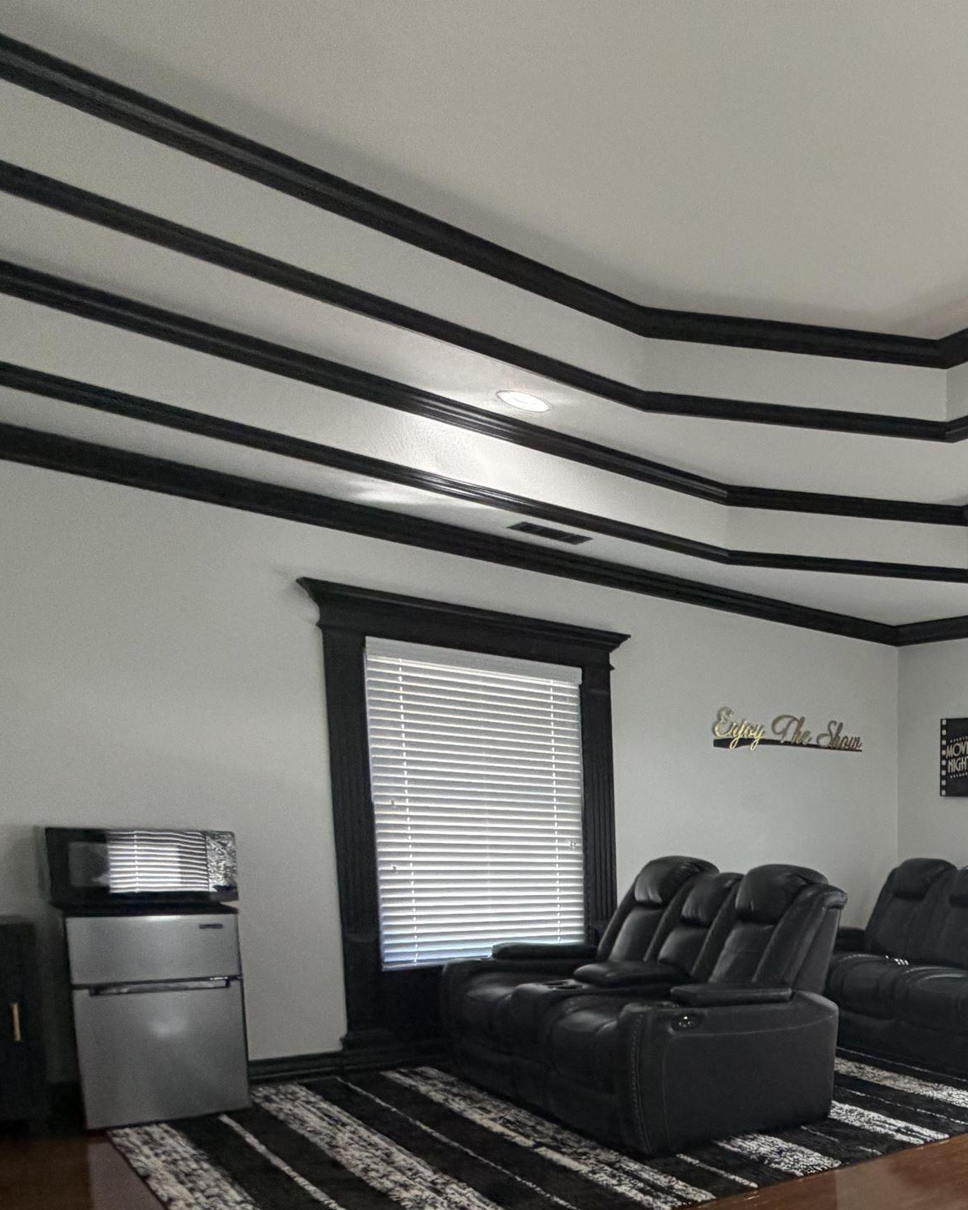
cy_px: 959
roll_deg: -1.8
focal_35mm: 29
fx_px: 1039
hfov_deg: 35.8
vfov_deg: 56.3
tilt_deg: -6.9
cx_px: 1226
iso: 320
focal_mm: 2.22
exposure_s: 1/120
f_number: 2.2
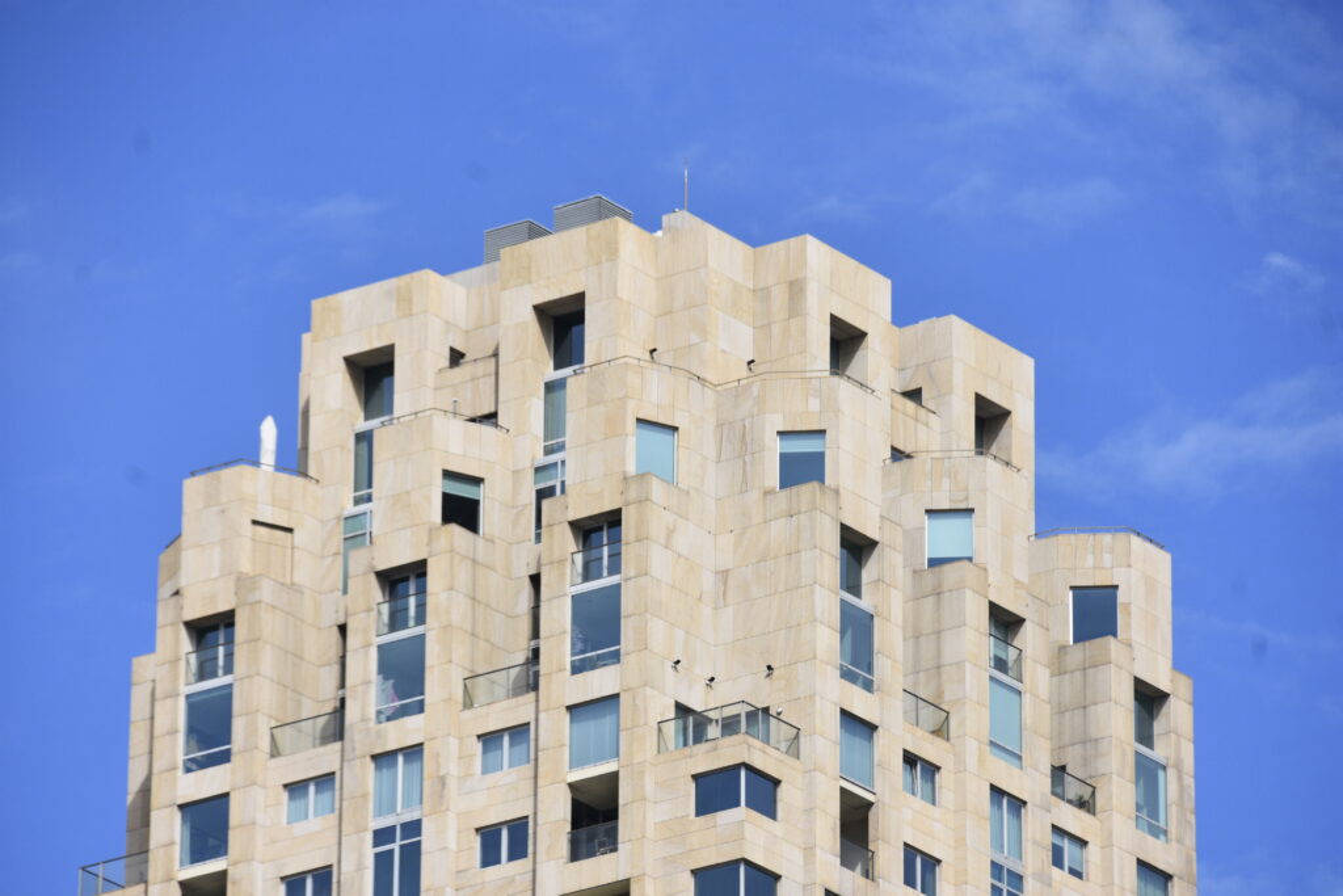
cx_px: 672
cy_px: 448
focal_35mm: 300
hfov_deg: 6.9
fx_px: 11192
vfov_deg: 4.6
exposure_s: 1/1000
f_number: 8
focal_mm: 200
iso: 280
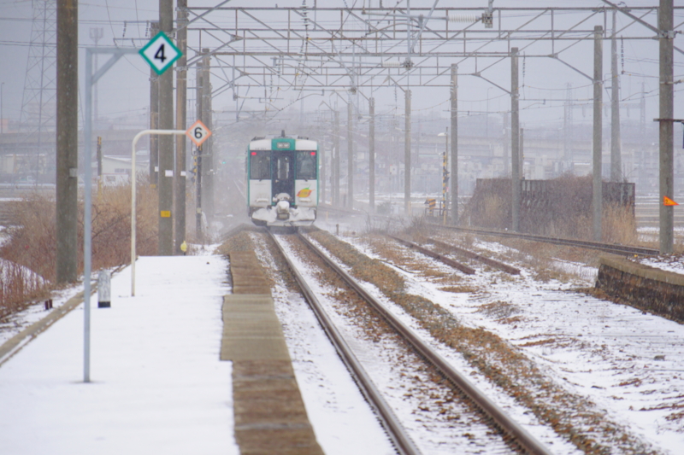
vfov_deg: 4.6
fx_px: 5698
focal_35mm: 300
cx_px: 342
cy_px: 228
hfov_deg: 6.9
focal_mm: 200
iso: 640
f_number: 6.3
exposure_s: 1/500
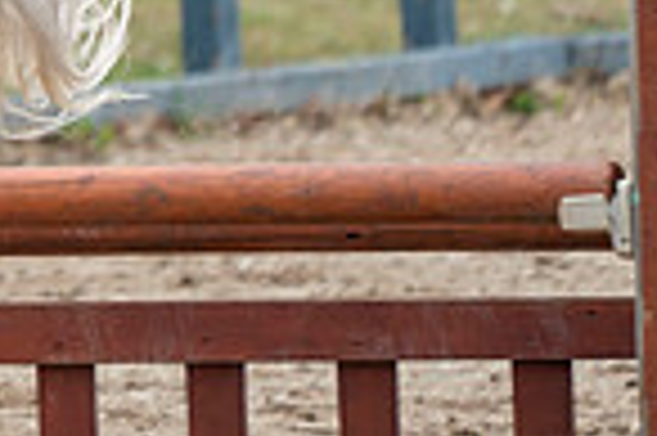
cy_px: -429
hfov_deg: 1.4
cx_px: -508
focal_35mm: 1458
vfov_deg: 0.9
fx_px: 26578
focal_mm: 367
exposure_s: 1/400
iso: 200
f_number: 5.6
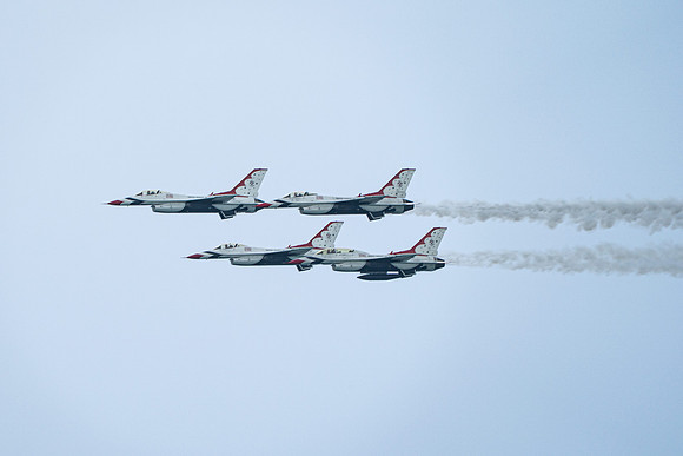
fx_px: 10017
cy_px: 239
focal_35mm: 528
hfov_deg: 3.9
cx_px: 232
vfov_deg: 2.6
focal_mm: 400
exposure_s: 1/1250
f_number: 9
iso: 640
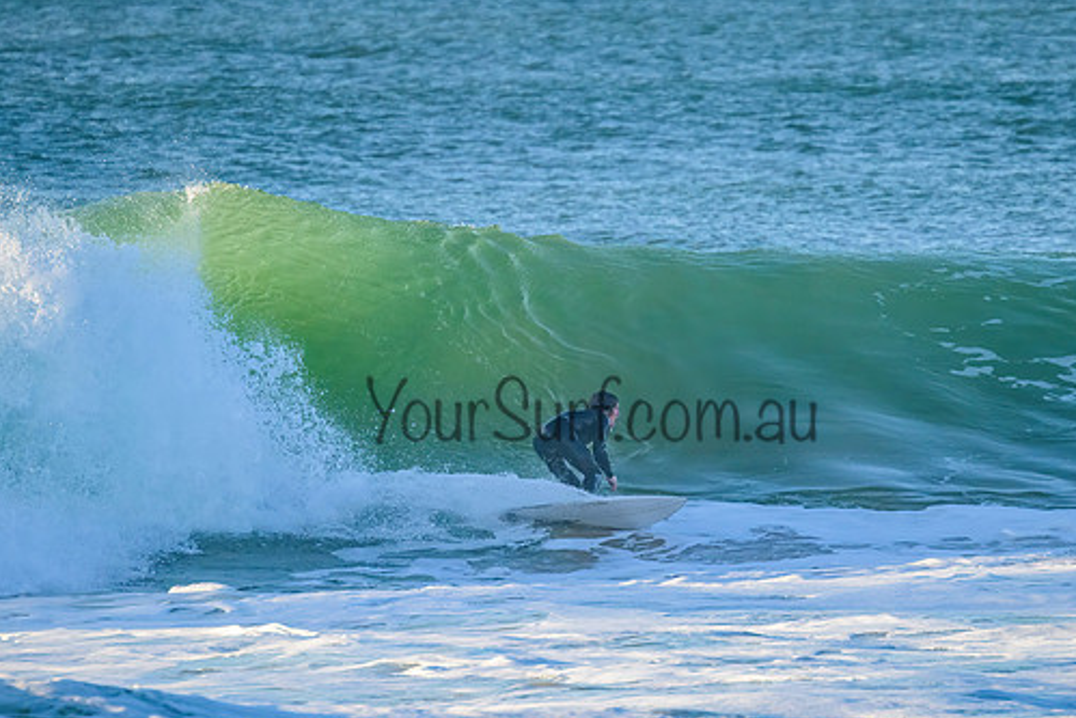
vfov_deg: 1.9
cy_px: 391
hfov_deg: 2.8
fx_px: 21884
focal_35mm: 732
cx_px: 589
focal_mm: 630
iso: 3200
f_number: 11
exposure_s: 1/1600
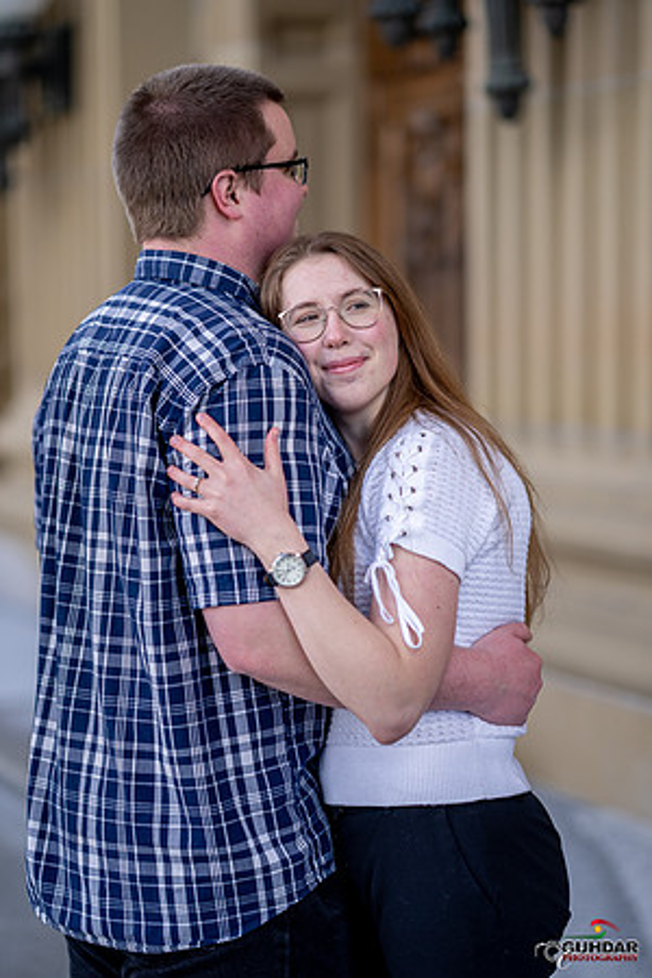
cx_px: 326
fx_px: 2309
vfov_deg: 23.9
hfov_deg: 16.1
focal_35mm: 85
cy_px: 489
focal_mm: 85
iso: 200
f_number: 1.4
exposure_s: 1/1600
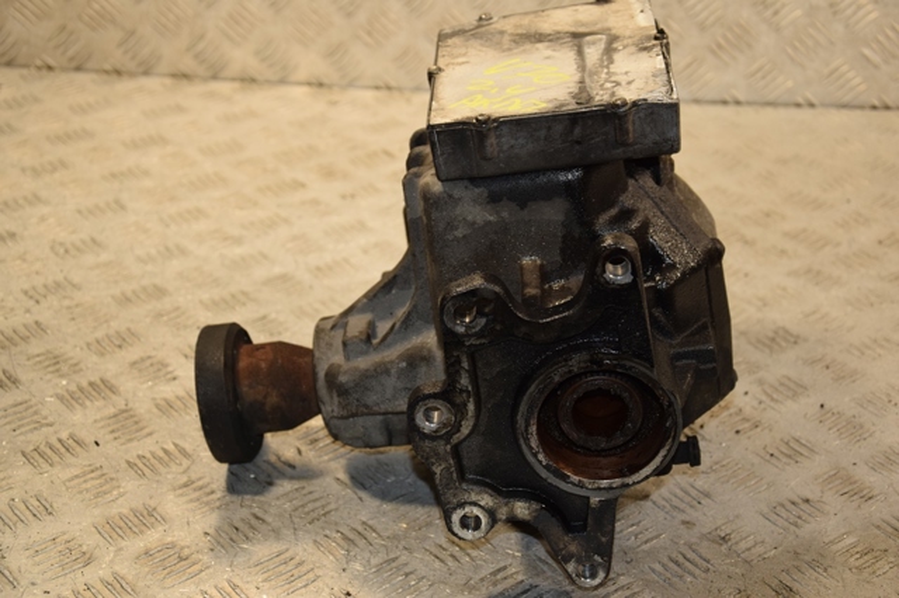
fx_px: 1797
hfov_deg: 28.1
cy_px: 299
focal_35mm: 72
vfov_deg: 18.9
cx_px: 450
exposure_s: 1/200
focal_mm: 48
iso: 800
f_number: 5
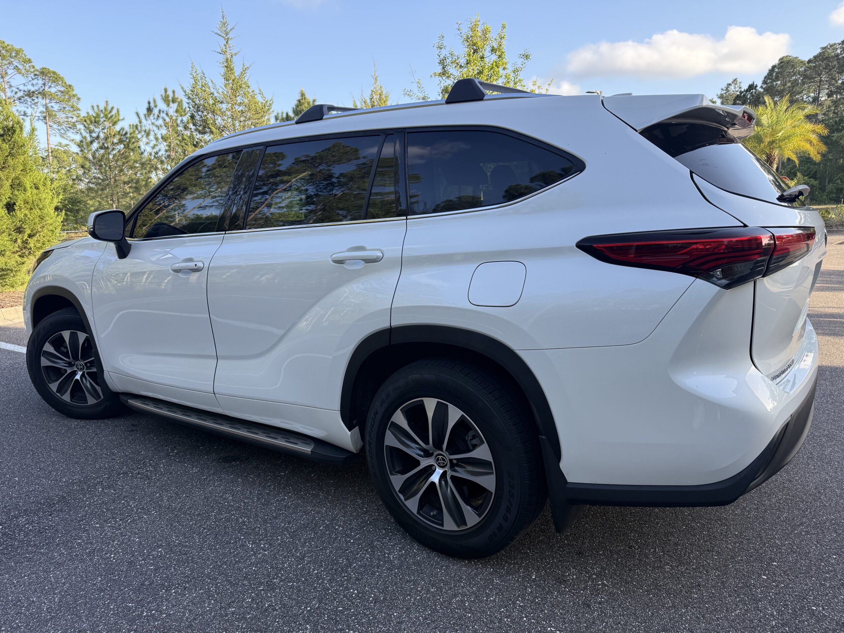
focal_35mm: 24
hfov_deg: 71.6
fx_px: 585
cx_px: 422
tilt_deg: -10.3
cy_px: 316
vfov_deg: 56.8
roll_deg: +2.1
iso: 100
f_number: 1.78
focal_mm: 6.76
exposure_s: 1/909
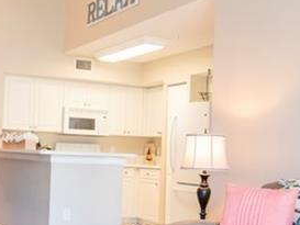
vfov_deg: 27.0
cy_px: 123
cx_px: 91
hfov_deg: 35.1
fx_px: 468
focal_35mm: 54
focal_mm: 10
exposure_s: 1/60
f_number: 4
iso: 450
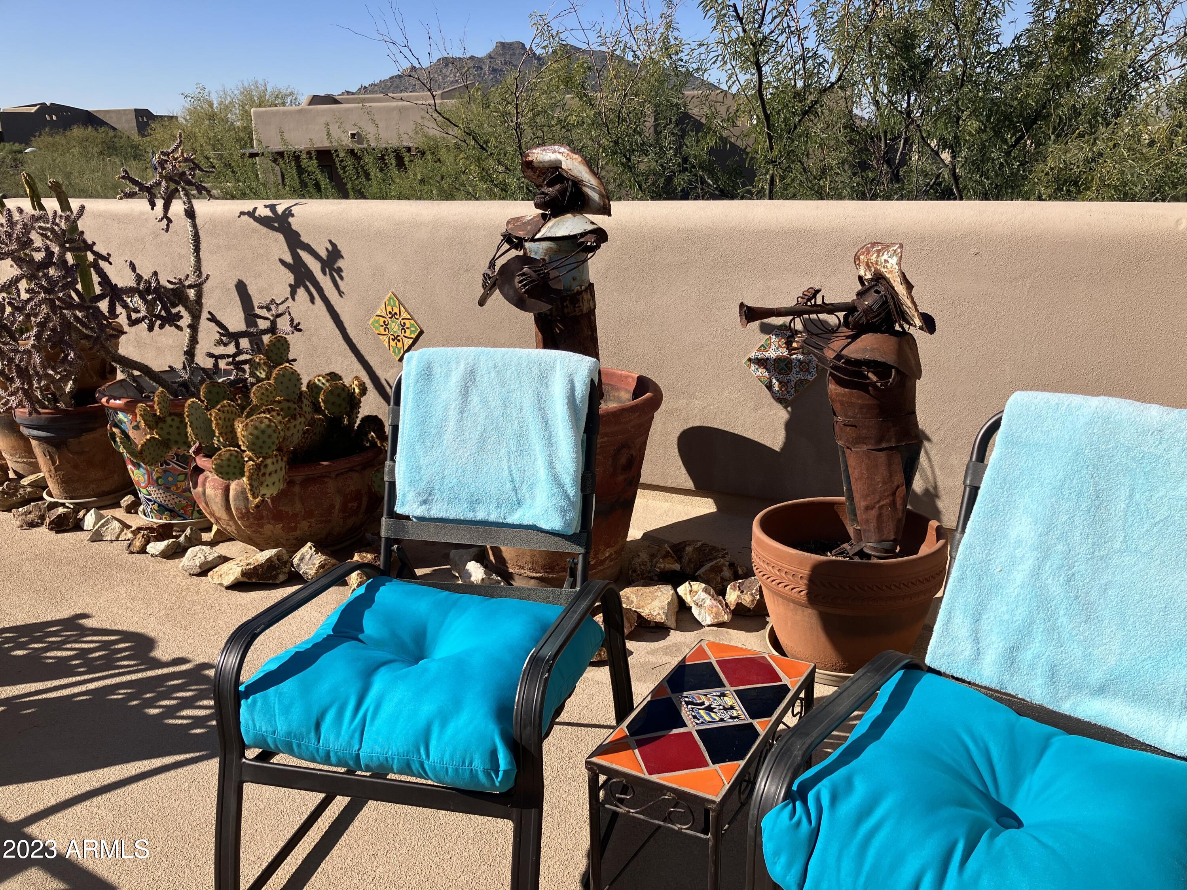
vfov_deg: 49.7
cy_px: 445
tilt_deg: -17.7
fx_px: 960
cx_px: 594
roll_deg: +1.8
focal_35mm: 28
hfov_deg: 63.4
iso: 32
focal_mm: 3.99
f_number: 1.8
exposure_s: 1/2558
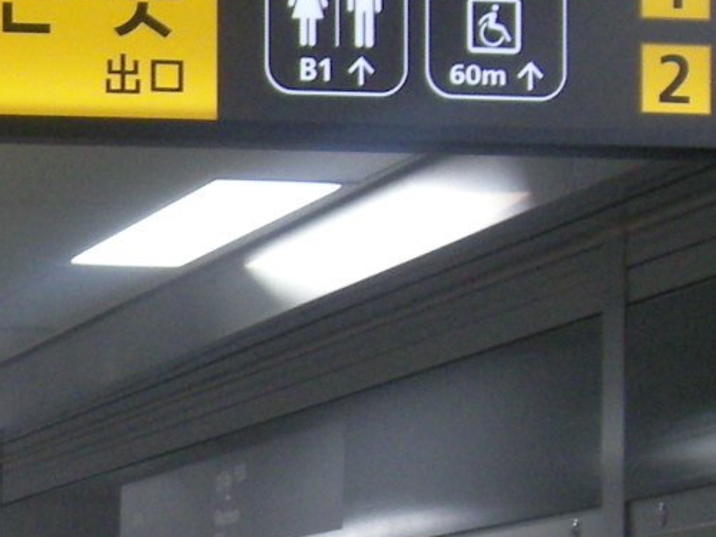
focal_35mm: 192
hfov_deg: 9.5
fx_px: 3971
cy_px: 662
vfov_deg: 7.7
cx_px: -803
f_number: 2.8
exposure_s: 1/67.6
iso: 183
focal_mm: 7.9
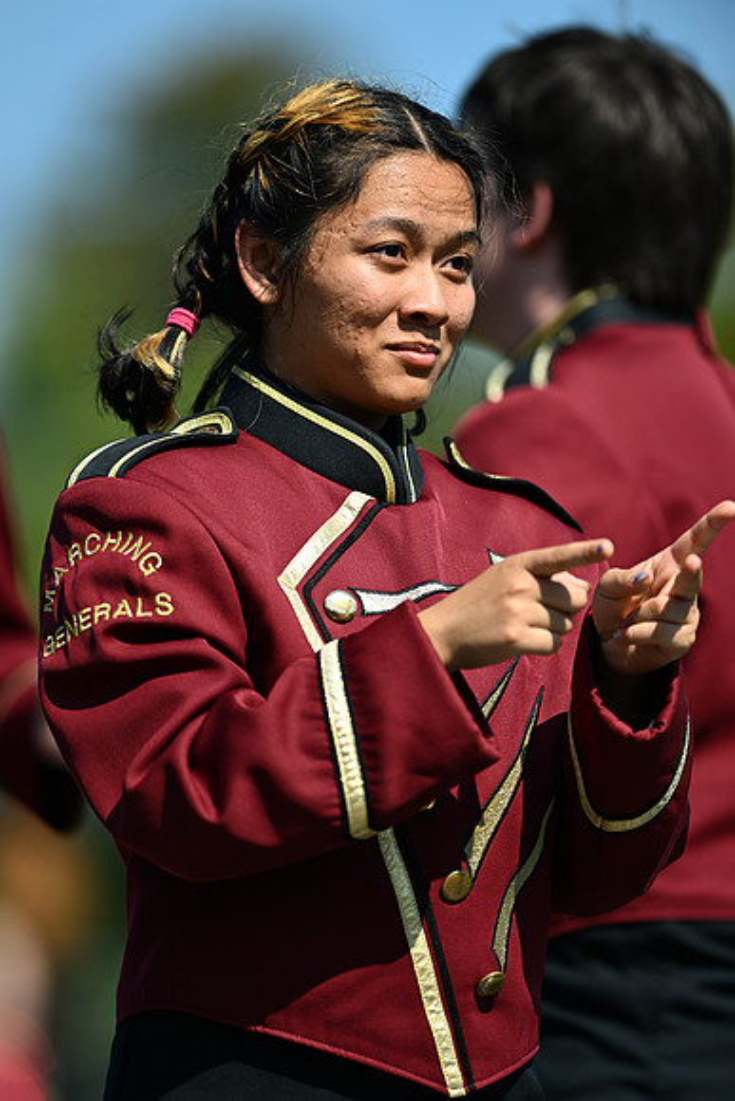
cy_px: 550
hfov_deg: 4.6
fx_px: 9181
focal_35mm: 300
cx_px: 368
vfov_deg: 6.9
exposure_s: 1/2500
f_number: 2.8
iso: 125
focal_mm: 300
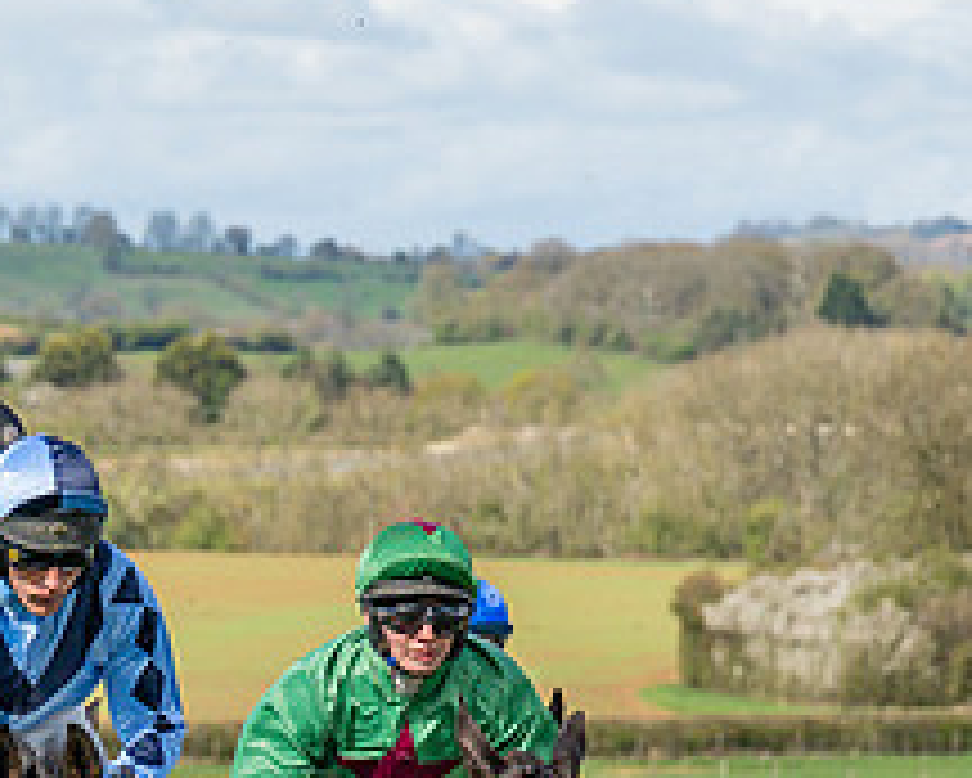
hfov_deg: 4.0
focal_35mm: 481
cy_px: 1063
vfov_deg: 3.2
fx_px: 13843
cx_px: 65
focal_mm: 82
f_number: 4
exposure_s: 1/1600
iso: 200
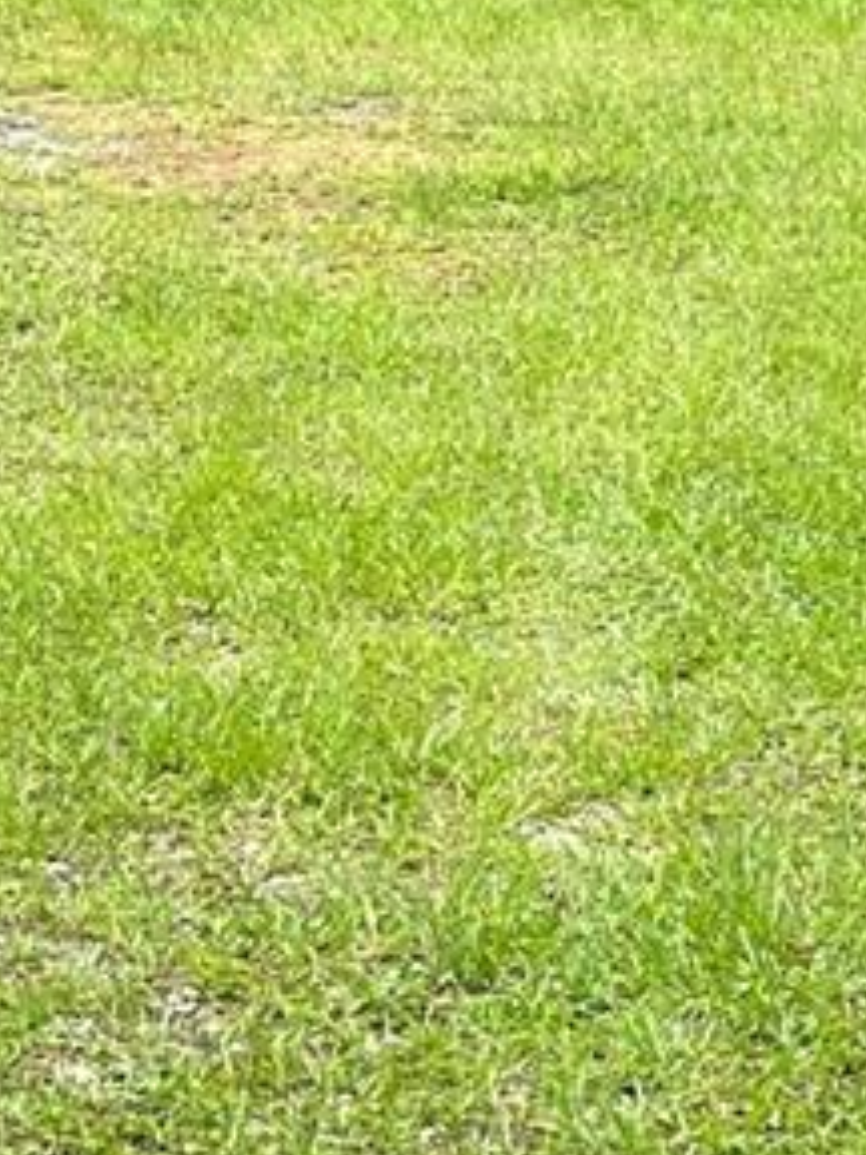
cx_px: 501
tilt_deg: -0.3
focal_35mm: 200
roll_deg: -0.9
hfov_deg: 7.4
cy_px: -590
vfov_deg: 9.6
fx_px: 6671
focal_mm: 6.86
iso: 64
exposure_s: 1/1133
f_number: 1.78
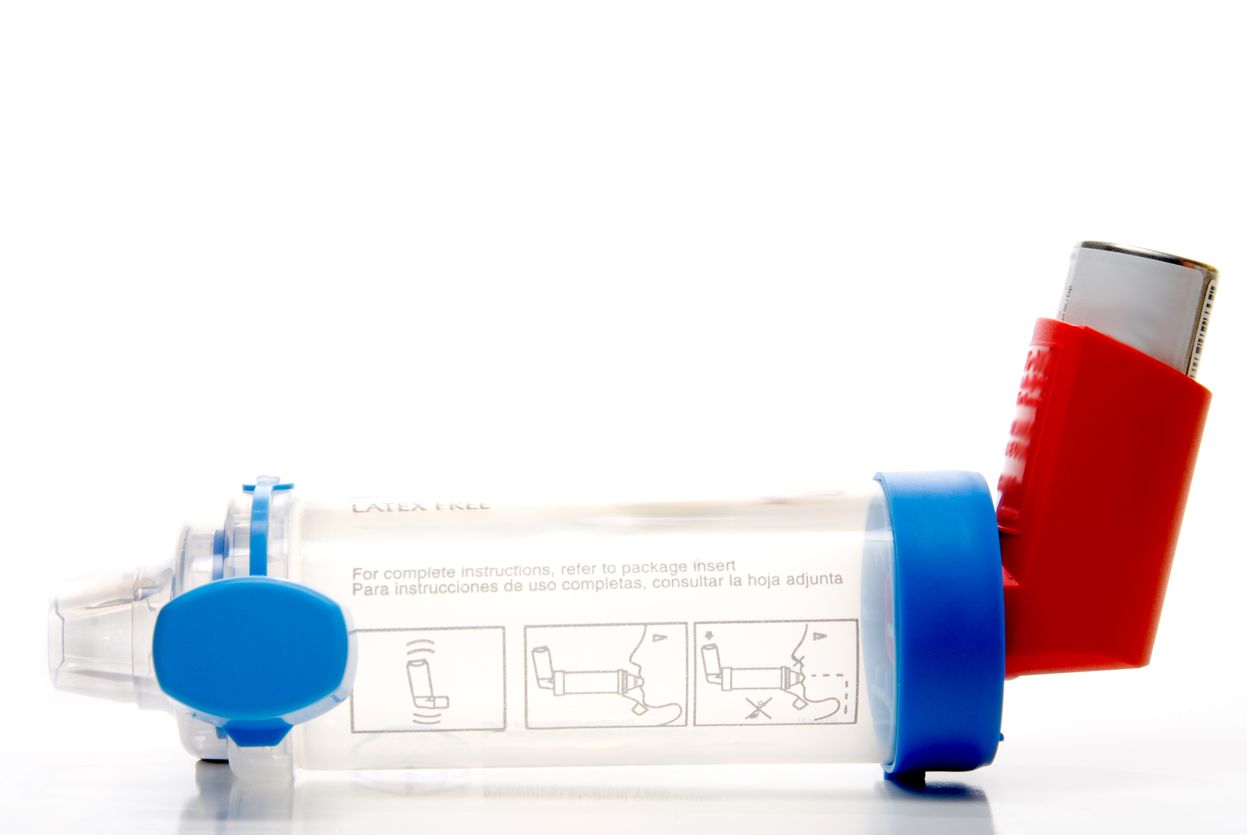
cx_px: 624
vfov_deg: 12.2
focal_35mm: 112
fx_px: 3902
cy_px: 418
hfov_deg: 18.2
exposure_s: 1/50
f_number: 22
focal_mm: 75
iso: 100
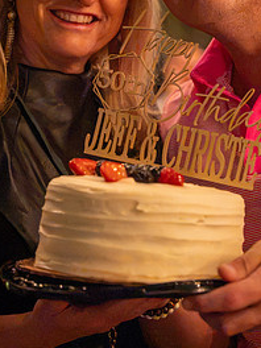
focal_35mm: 177
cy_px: 65
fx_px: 1779
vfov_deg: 11.1
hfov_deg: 8.4
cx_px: 156
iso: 4000
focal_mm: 71
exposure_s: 1/200
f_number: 3.2
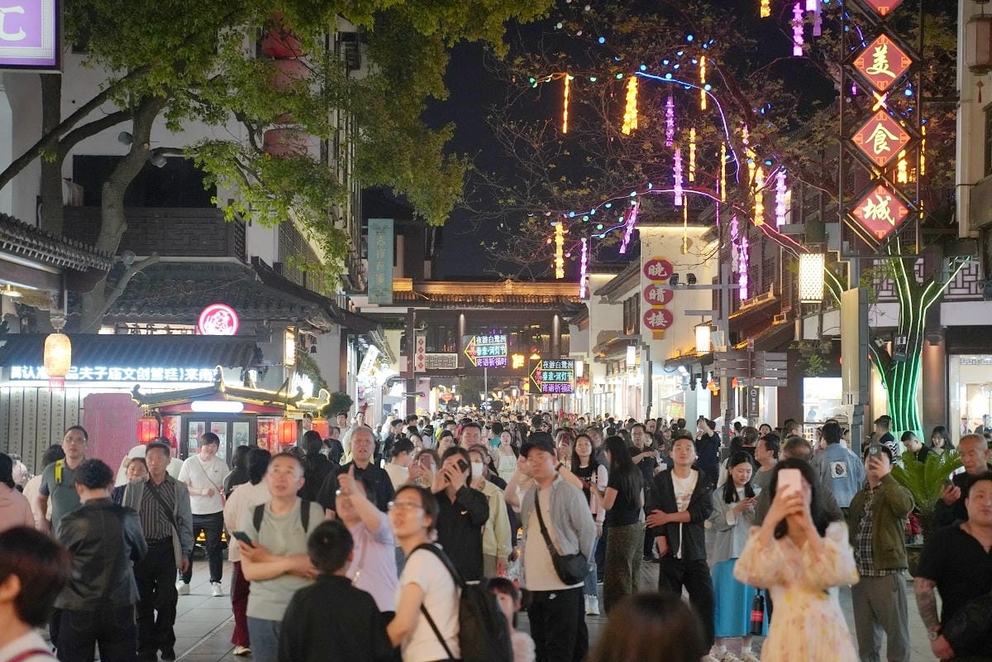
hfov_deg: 27.0
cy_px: 331
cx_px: 496
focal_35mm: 75
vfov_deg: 18.2
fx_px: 2067
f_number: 4
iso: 6400
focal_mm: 75
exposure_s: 1/160
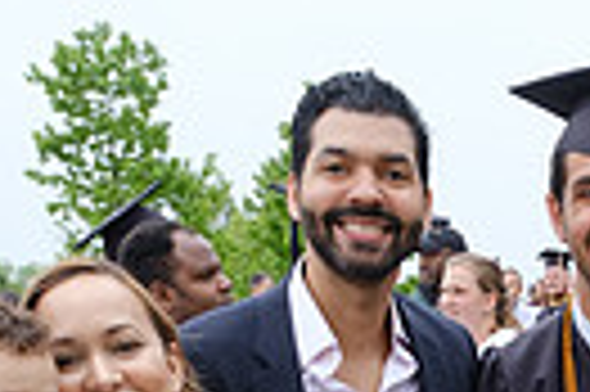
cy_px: 836
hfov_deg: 17.8
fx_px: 1801
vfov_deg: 11.1
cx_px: 687
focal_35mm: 110
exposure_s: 1/125
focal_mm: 16
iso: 400
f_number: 8
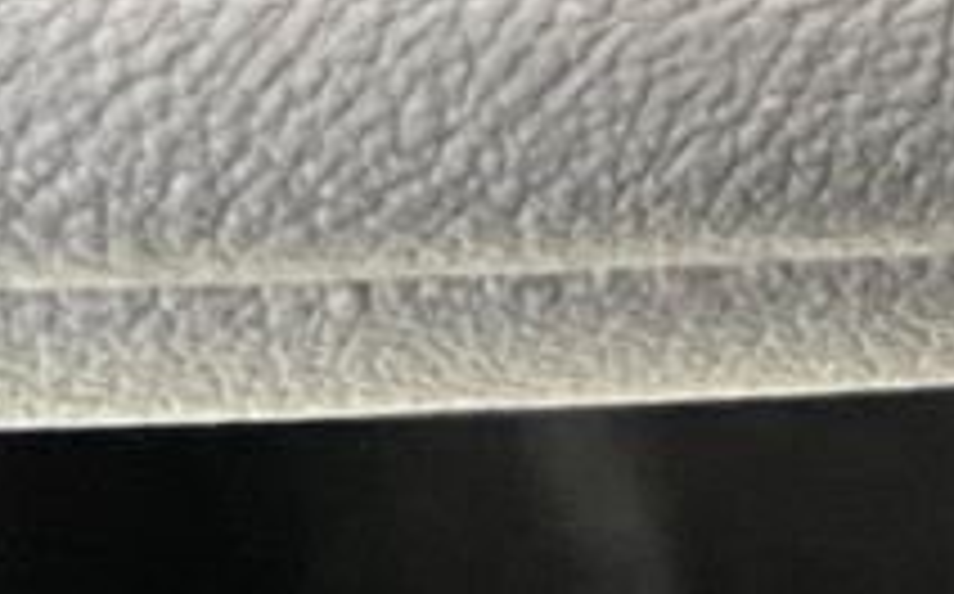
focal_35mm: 156
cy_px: -1408
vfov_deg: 7.1
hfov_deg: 13.0
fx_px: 4052
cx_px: -288
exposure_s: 1/37
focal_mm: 5.7
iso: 640
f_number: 1.5
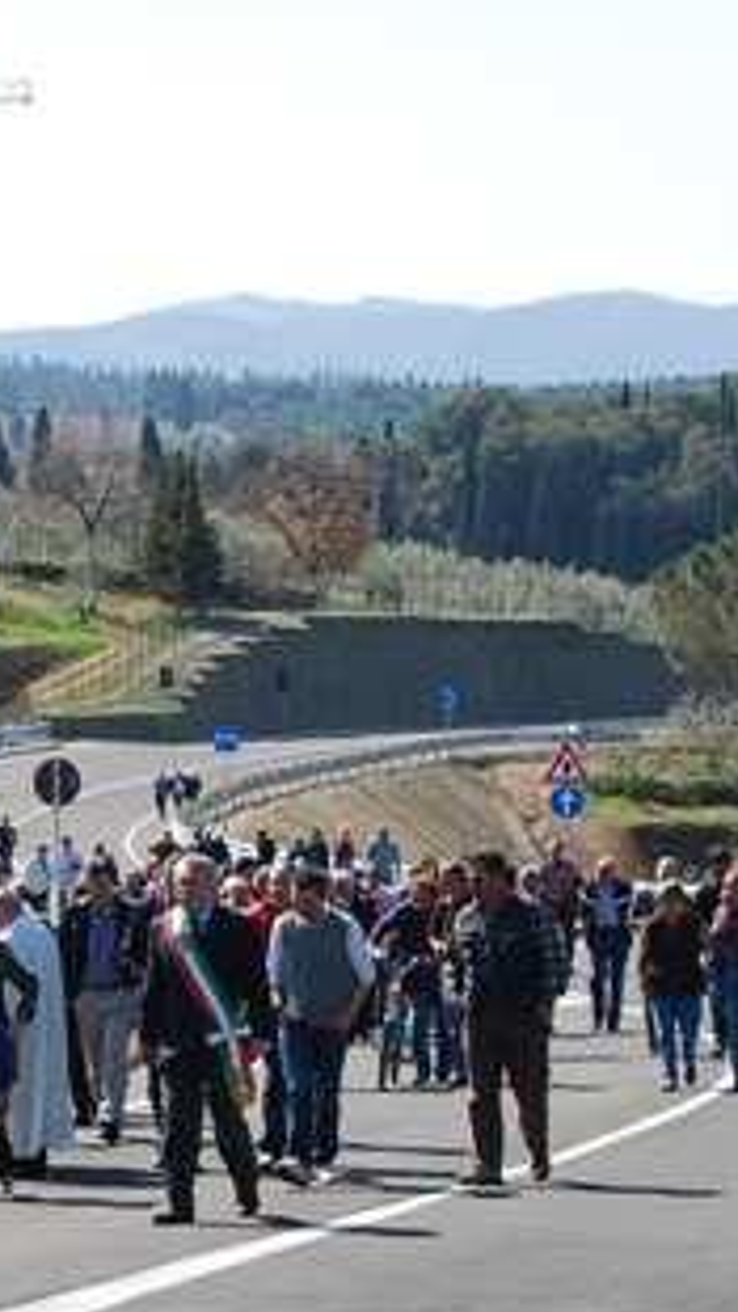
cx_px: 145
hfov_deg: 8.3
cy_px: 1160
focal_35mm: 146
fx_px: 5063
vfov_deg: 14.6
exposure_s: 1/200
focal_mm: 31
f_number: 7.1
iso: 100
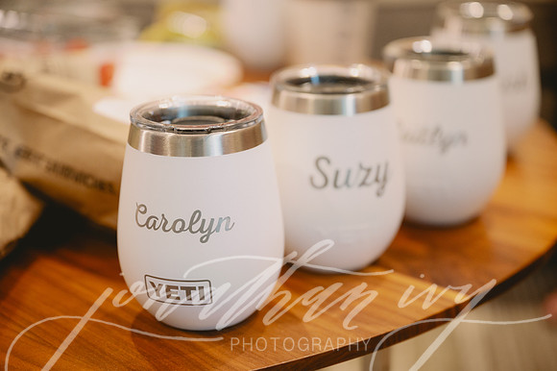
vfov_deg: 19.4
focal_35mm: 70
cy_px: 186
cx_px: 278
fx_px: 1082
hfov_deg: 28.9
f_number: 2.8
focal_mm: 70
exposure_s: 1/160
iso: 800
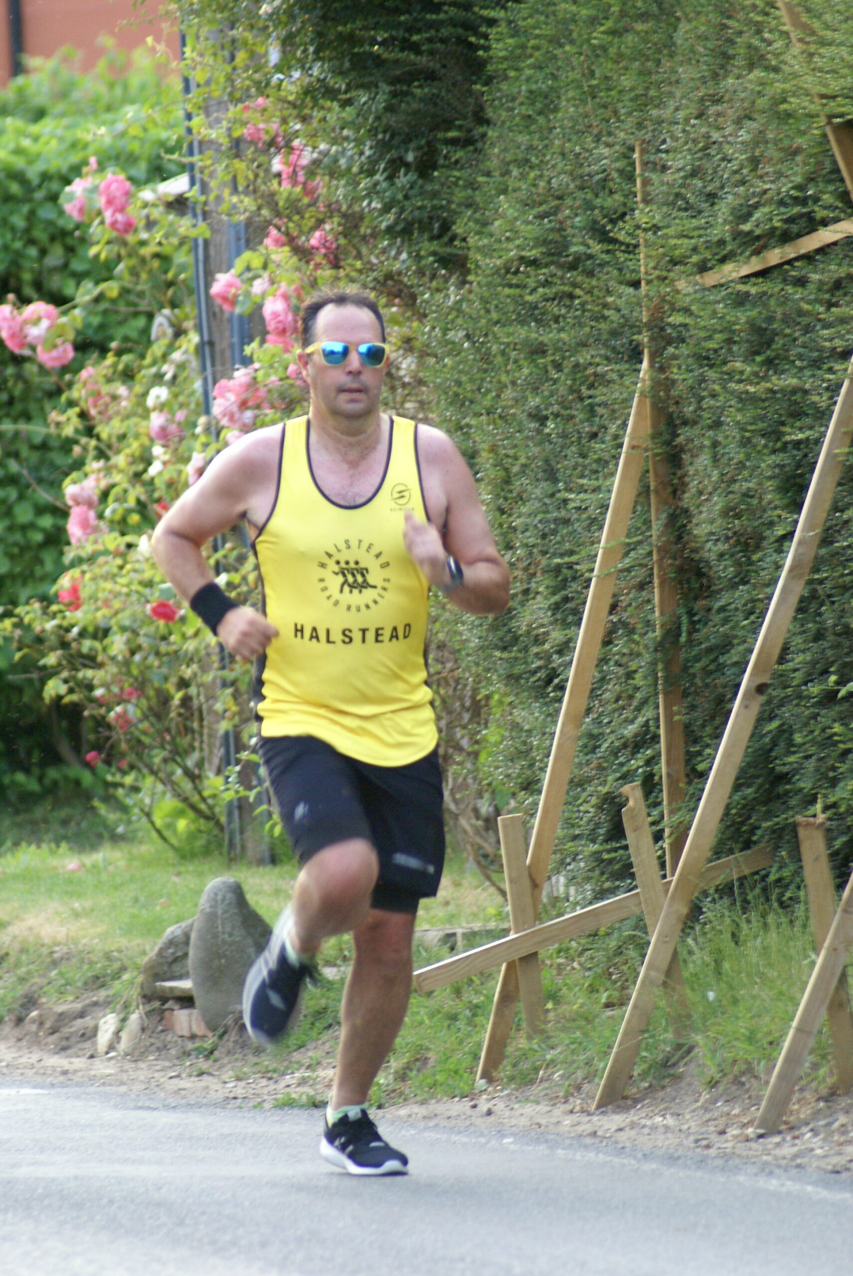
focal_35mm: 450
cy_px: 638
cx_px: 426
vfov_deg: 4.6
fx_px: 15964
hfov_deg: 3.1
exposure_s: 1/100
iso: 800
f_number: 5.6
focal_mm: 300
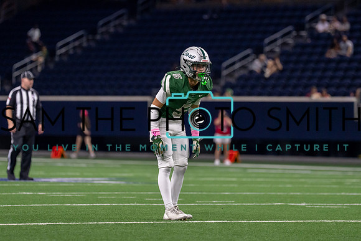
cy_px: 87
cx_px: 166
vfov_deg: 5.3
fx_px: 2605
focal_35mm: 260
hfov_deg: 7.9
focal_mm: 173
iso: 2500
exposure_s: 1/1000
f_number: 2.8
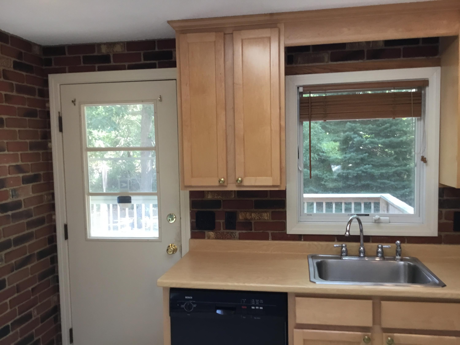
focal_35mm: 31
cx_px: 230
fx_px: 412
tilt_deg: -7.8
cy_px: 172
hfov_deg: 58.4
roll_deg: +2.4
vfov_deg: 45.4
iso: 64
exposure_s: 1/30
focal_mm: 3.3
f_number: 2.4
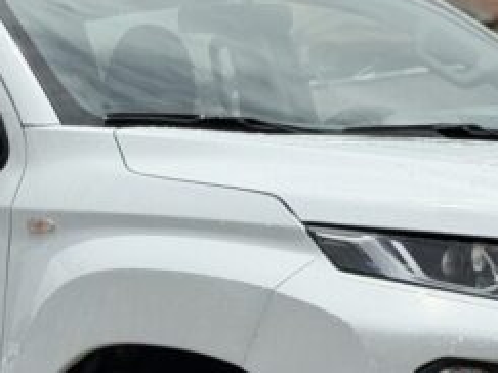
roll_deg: -1.2
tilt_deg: -4.9
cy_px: 262
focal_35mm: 202
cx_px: 211
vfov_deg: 7.3
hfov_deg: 9.8
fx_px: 2905
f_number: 1.78
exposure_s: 1/11364
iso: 80
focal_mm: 6.76
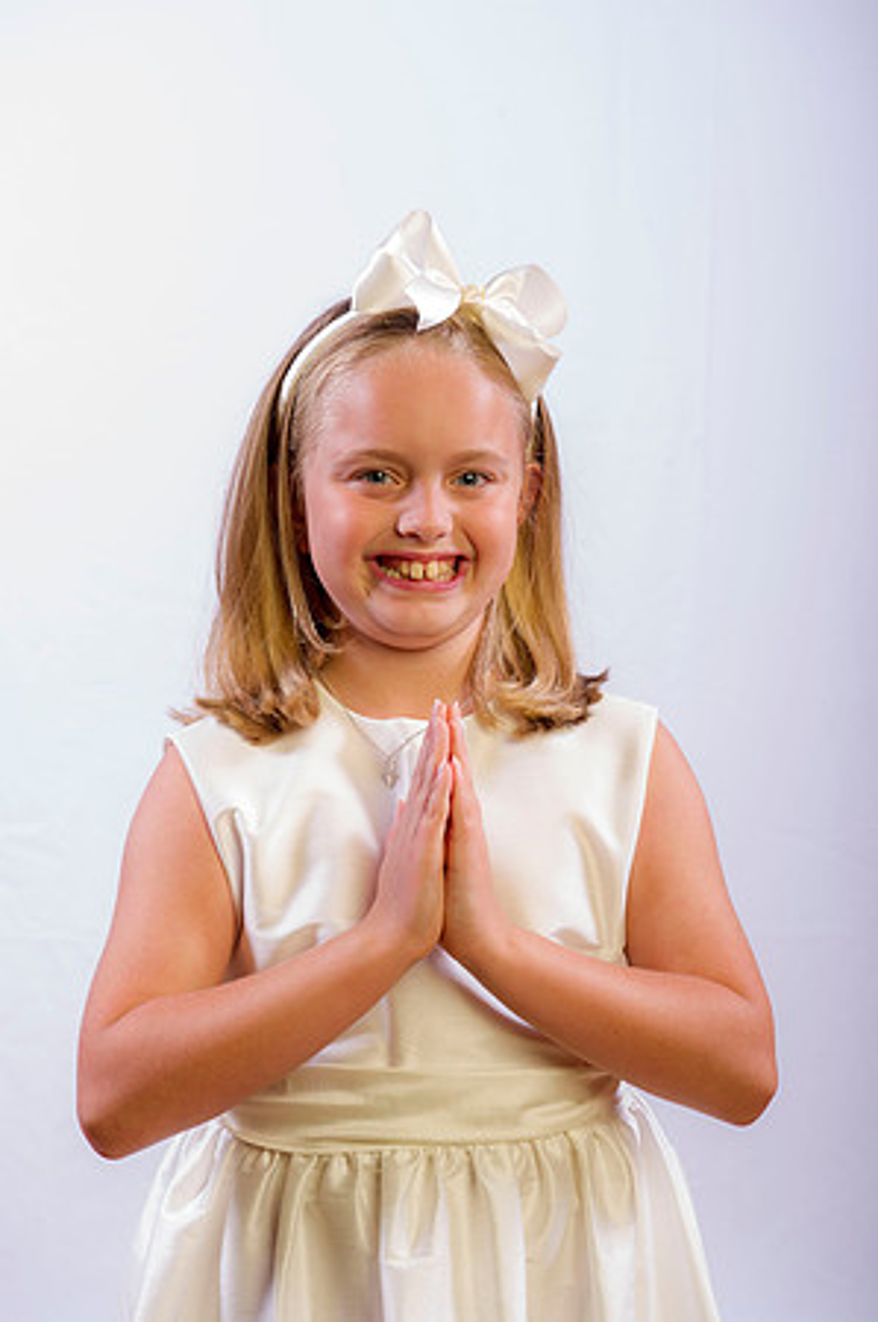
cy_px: 661
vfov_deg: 28.9
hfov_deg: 19.4
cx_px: 439
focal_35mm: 70
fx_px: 2567
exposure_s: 1/200
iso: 100
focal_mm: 70
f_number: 8
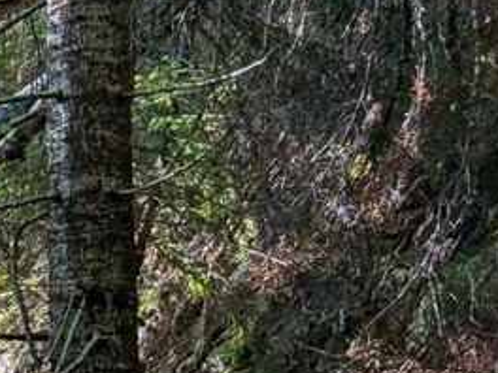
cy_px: 597
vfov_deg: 13.8
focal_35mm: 99
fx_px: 1424
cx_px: -323
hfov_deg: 17.2
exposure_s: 1/728
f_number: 1.7
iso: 570
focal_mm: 4.53
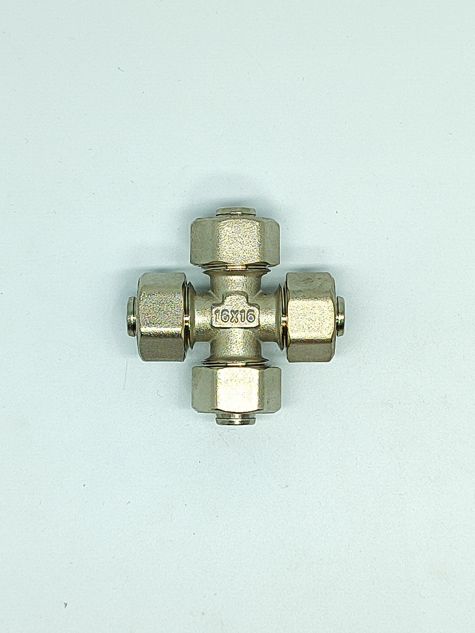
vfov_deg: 71.6
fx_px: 439
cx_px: 238
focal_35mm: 24
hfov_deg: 56.8
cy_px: 316
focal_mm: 5.89
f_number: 1.89
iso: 100
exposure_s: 1/125
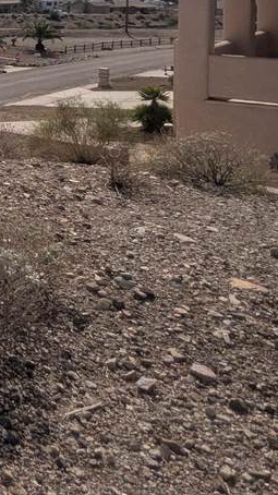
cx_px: -276
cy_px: 13
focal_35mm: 49
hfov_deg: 17.5
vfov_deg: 38.0
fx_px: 643
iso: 47
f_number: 2.2
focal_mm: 2.35
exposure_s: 1/5464
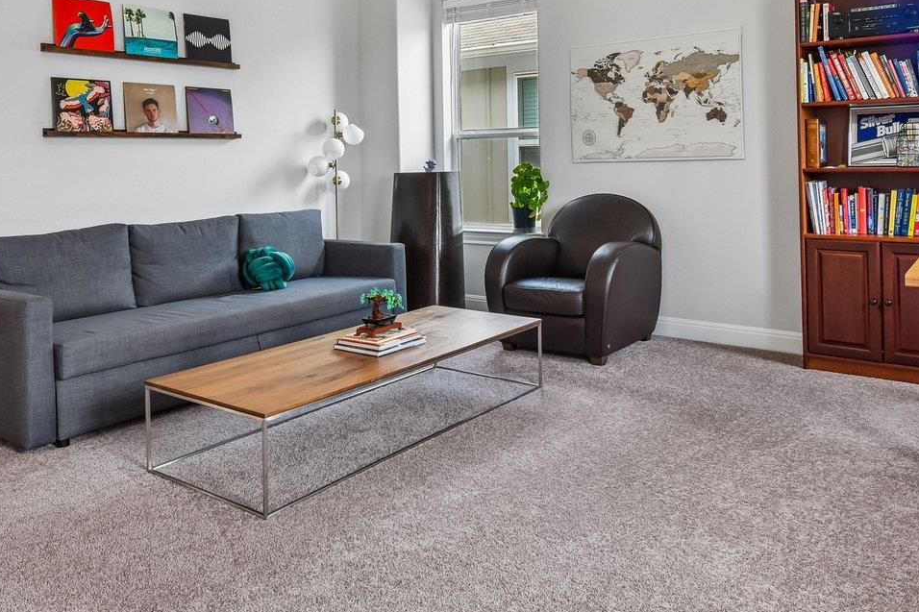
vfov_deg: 42.3
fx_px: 766
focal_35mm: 30
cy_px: 152
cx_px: 479
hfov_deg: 61.9
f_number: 8
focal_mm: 14
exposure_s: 1/15
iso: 250
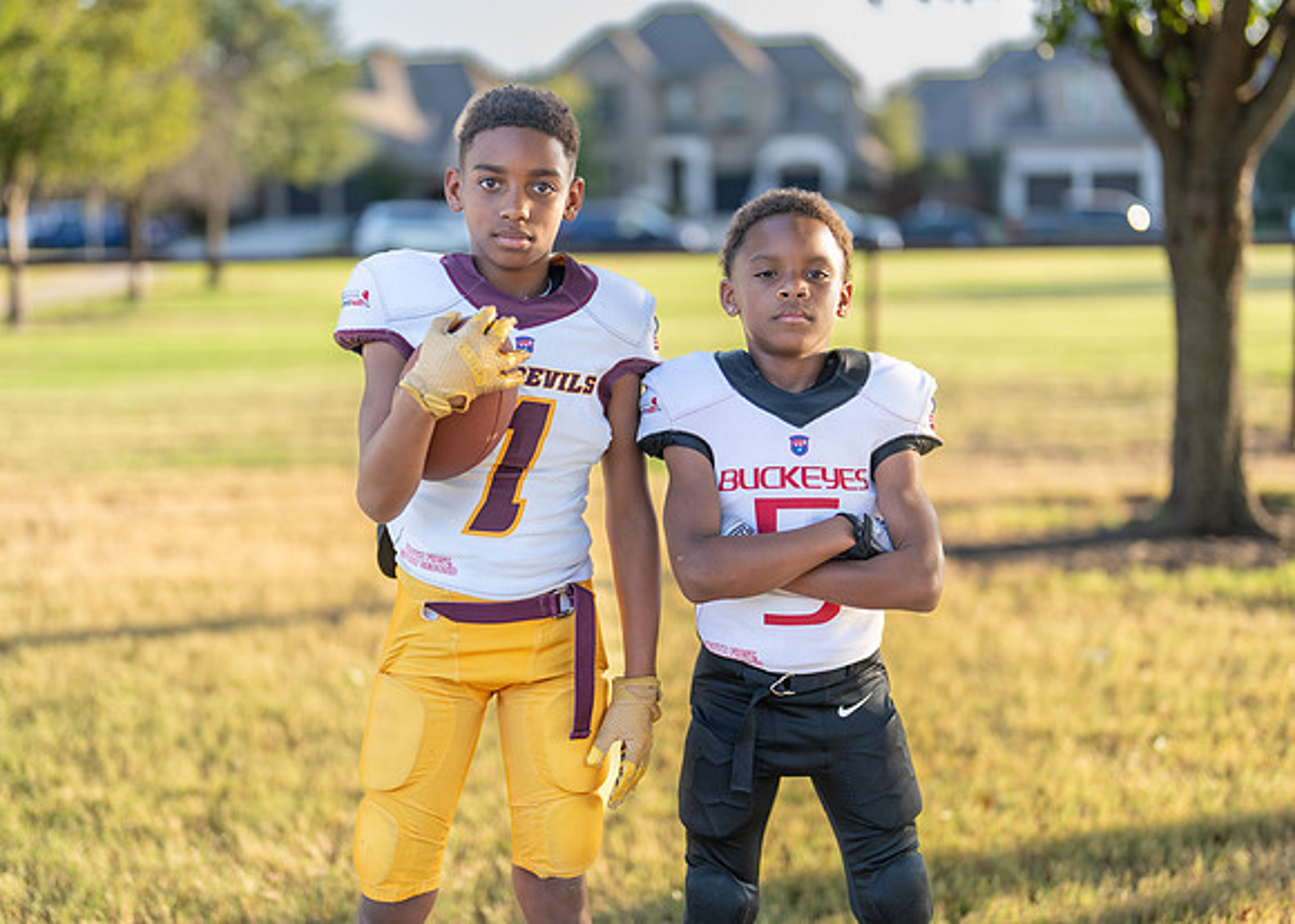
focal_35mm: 59
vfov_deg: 24.0
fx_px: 2171
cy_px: 465
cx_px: 625
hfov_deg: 33.2
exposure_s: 1/1000
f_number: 1.2
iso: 100
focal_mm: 50
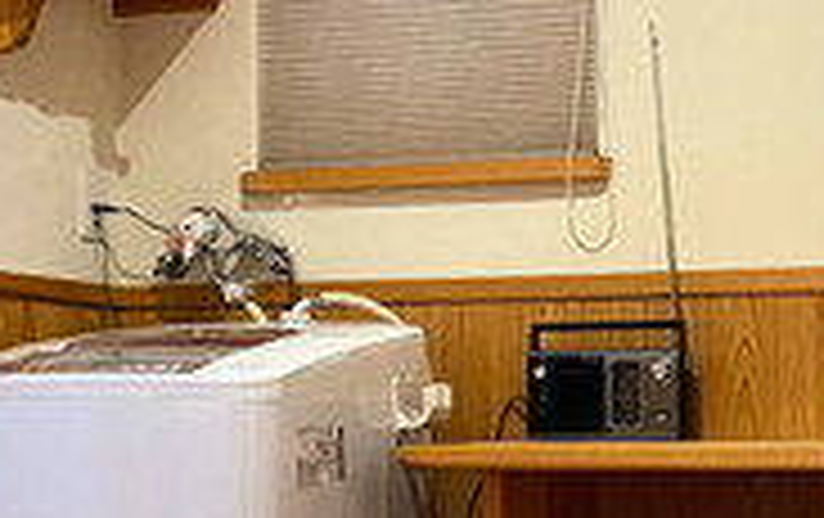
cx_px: 588
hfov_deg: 22.6
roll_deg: +0.5
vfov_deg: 14.3
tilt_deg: -2.3
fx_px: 2047
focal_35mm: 91
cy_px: 482
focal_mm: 4.25
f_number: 1.8
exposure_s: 1/33
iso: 500
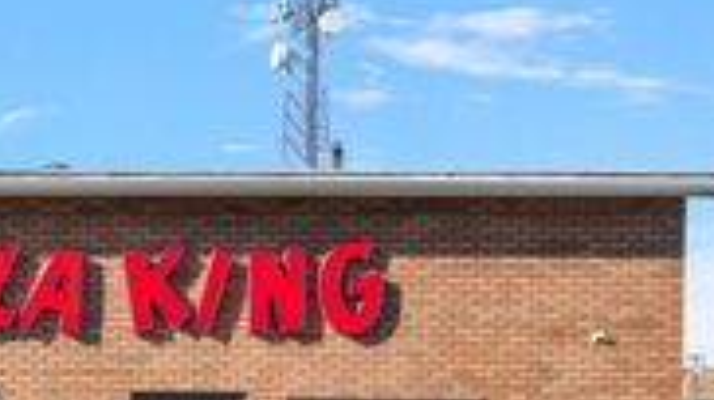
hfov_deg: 32.7
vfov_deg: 22.2
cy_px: 429
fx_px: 965
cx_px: -161
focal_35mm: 51
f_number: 9
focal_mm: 17.7
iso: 160
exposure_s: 1/60
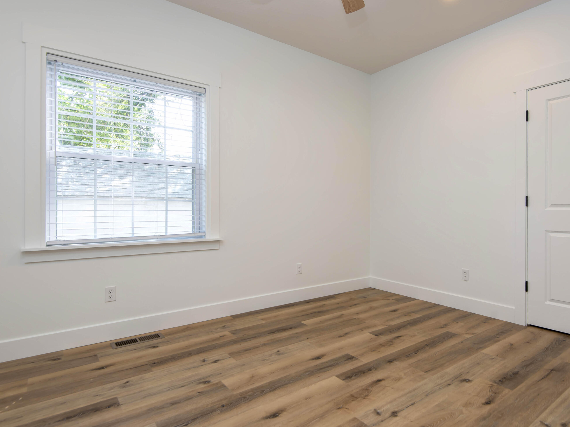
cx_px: 327
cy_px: 208
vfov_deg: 66.0
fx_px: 329
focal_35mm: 20
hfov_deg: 81.2
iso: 200
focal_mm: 18
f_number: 6.7
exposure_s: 1/30
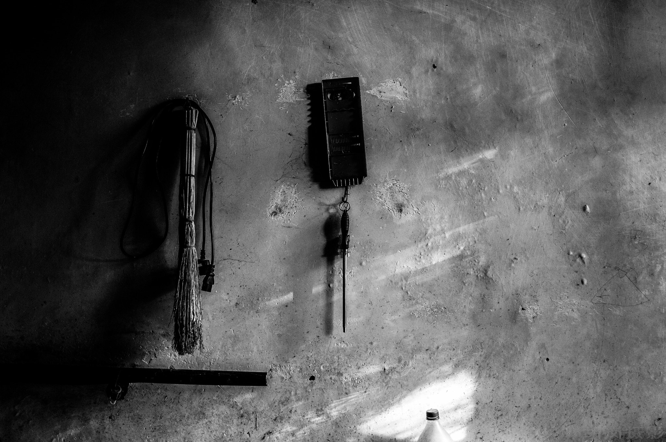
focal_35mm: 36
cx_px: 333
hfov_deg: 53.2
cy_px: 221
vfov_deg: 36.8
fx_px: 665
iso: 400
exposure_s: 1/50
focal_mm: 24
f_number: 2.8
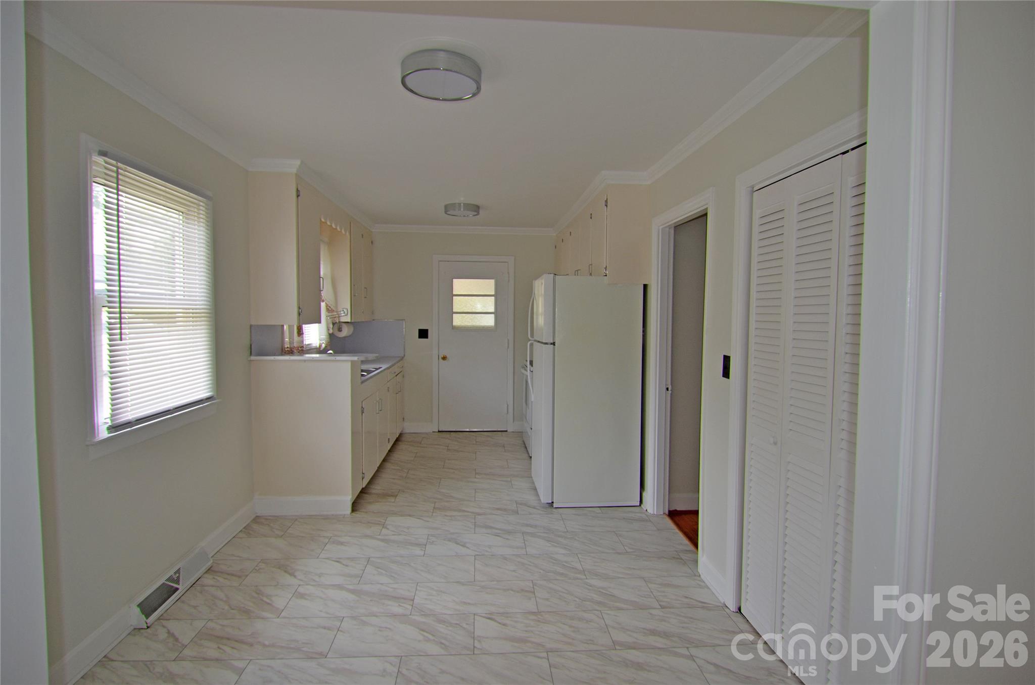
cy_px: 342
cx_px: 518
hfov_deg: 90.1
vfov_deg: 67.1
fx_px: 516
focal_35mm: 18
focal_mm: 12
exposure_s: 1/125
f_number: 4
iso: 250
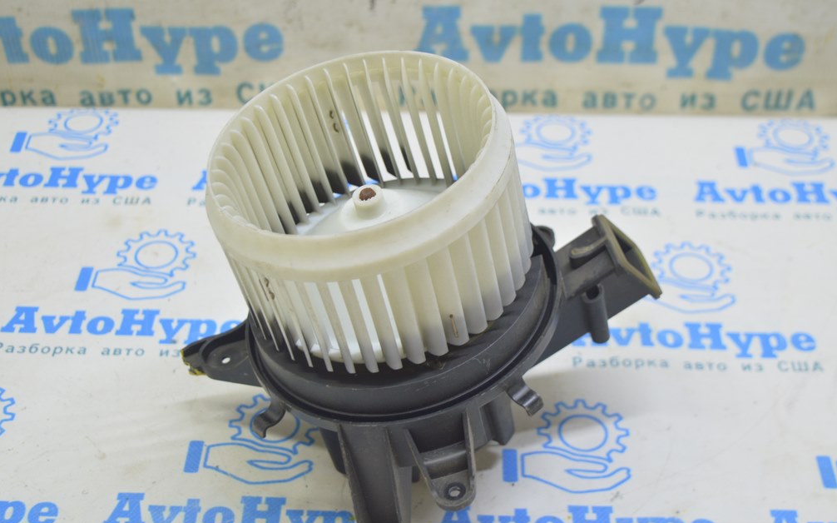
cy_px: 257
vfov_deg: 23.1
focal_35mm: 56
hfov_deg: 36.3
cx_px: 412
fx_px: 1277
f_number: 5.6
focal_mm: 36
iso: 400
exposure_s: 1/20
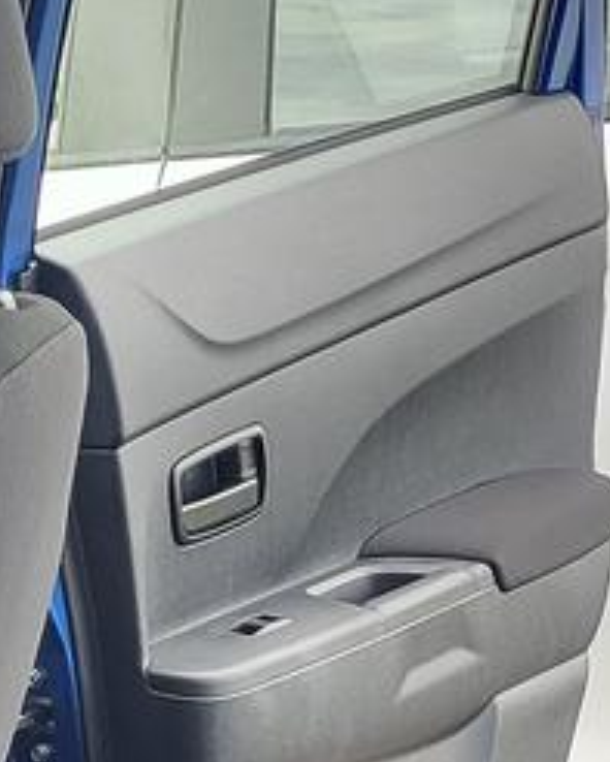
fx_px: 2977
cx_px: 876
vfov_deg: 13.3
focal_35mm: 132
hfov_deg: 11.3
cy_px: 1310
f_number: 1.8
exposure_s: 1/120
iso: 125
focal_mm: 5.4
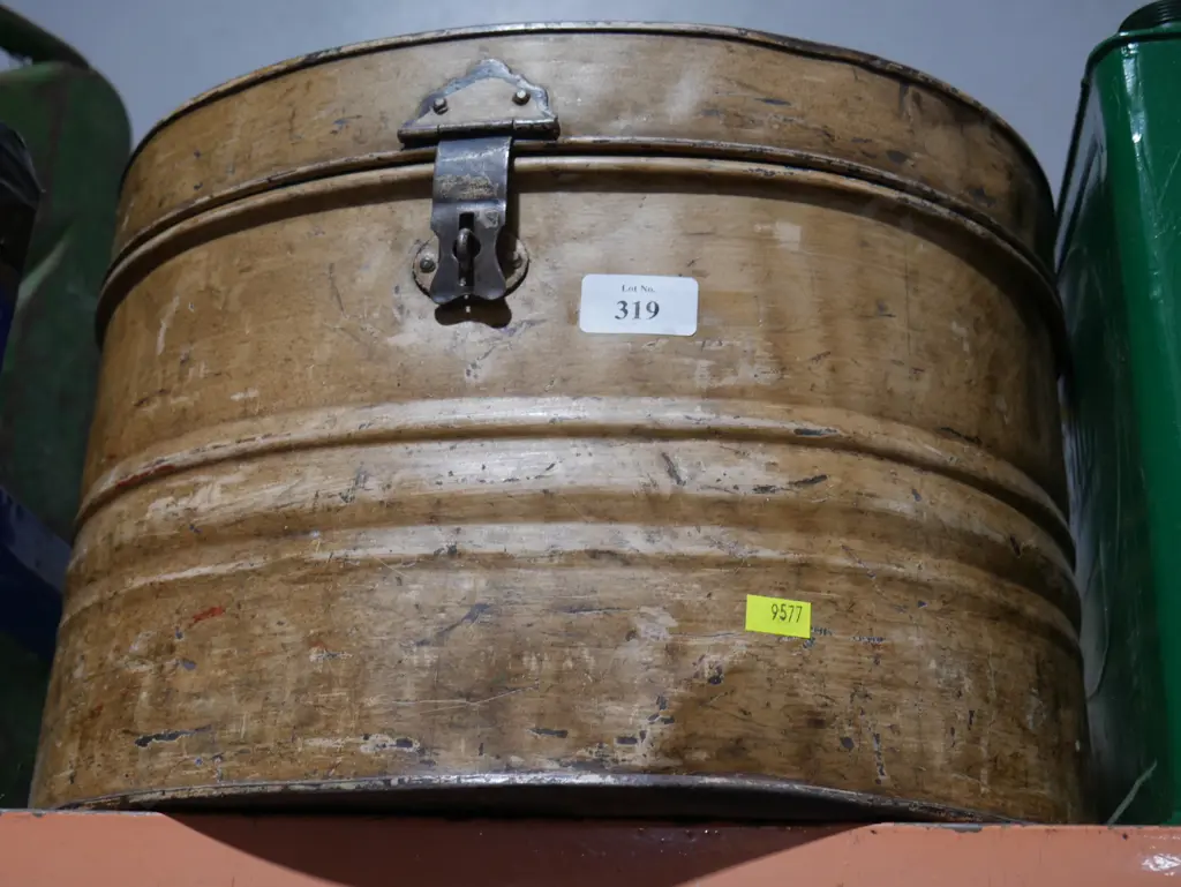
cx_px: 590
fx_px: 1638
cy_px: 444
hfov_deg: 39.6
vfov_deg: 30.3
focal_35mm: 48
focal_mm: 24
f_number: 5.2
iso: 500
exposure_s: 1/60
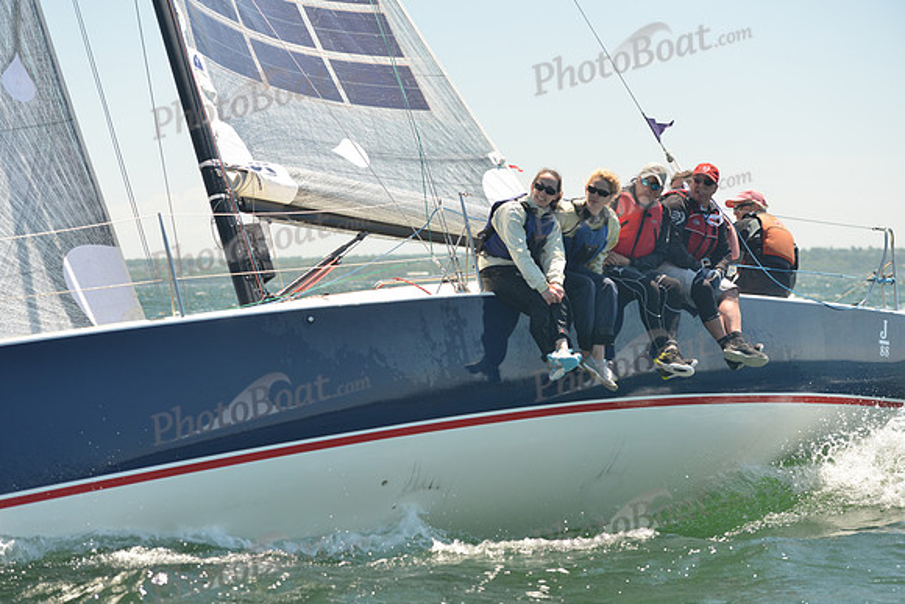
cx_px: 452
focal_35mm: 98
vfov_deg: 14.0
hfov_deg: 20.8
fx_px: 2464
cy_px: 302
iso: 400
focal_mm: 98
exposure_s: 1/800
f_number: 4
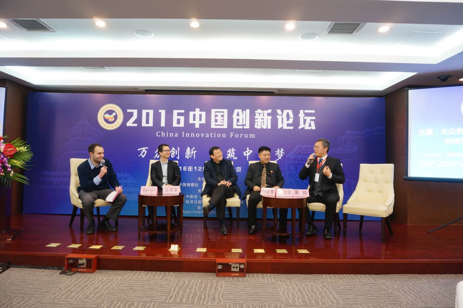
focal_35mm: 24
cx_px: 232
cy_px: 154
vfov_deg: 53.0
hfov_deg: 73.8
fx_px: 308
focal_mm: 16
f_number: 4.5
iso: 400
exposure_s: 1/13
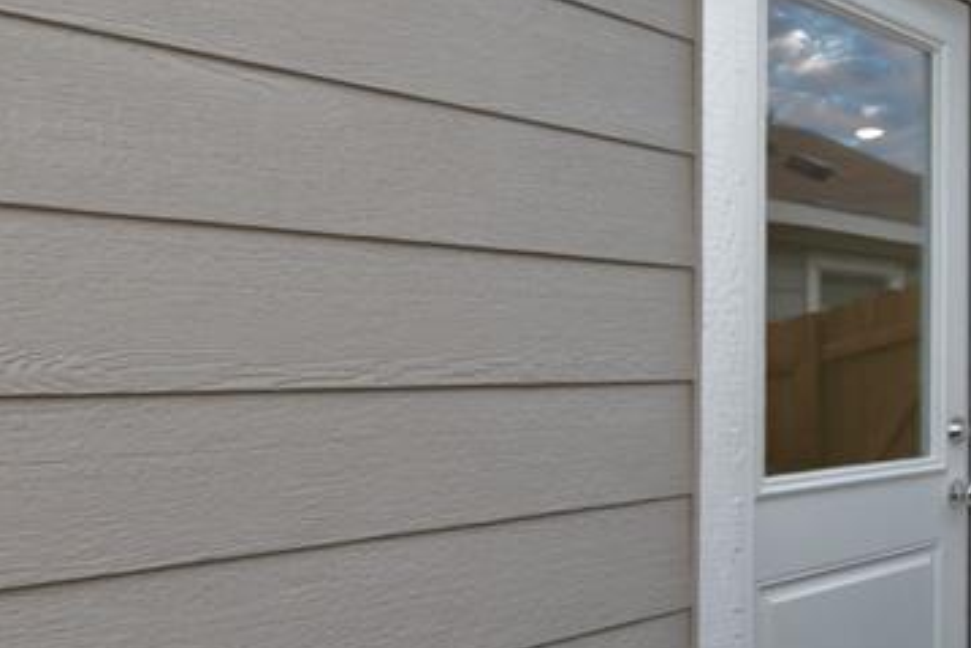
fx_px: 1079
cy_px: 510
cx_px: 974
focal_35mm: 40
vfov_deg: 32.6
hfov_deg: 41.9
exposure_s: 1/125
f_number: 5.6
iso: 500
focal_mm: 14
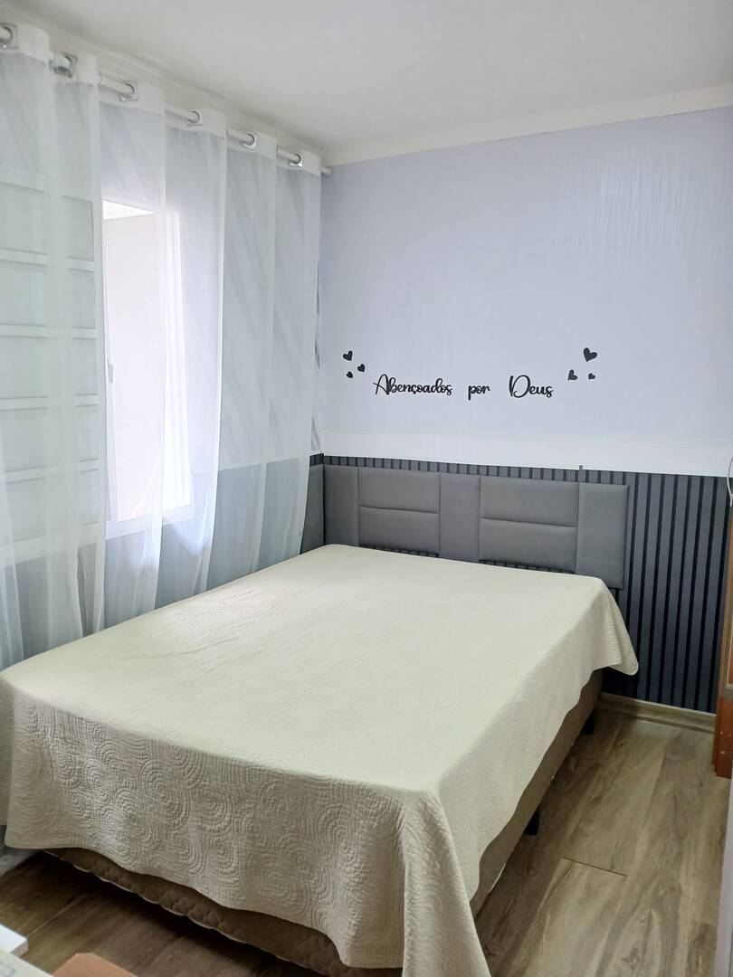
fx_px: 734
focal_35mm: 26
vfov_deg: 67.3
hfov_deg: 53.1
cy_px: 488
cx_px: 366
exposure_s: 1/30
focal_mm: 3.98
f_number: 1.8
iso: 250
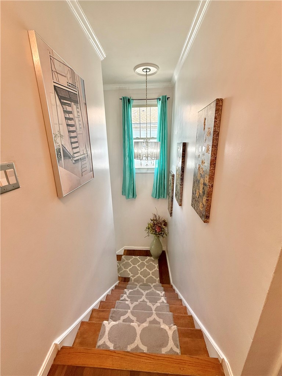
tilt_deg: -17.0
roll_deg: +0.9
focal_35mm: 14
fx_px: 152
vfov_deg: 102.1
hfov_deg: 85.7
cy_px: 188
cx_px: 141
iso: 125
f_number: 2.2
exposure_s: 1/120
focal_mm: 2.22
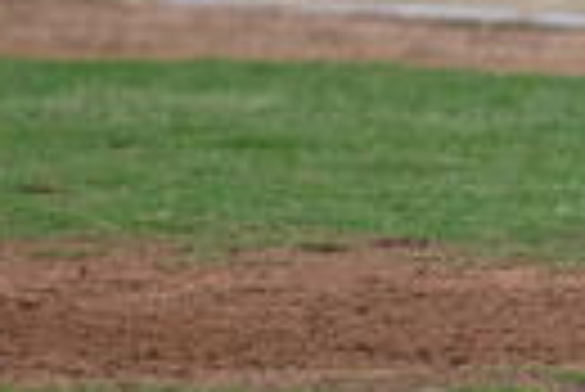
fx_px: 14462
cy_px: -277
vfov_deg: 1.5
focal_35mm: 889
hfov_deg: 2.3
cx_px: -698
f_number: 2.8
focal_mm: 200
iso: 1600
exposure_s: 1/1250
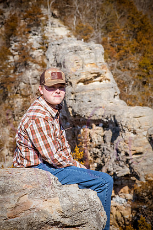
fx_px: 861
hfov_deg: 10.2
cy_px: 115
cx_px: 73
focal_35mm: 135
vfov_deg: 15.2
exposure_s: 1/1000
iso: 800
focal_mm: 125
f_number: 11
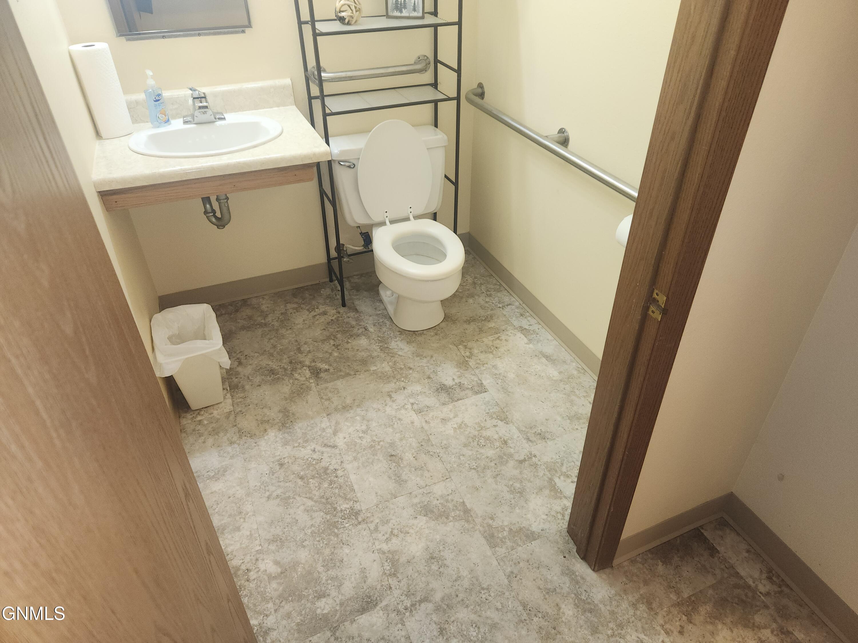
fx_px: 570
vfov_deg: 58.9
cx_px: 429
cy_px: 322
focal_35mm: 23
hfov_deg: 73.9
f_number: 1.8
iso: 100
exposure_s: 1/60
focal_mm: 5.4
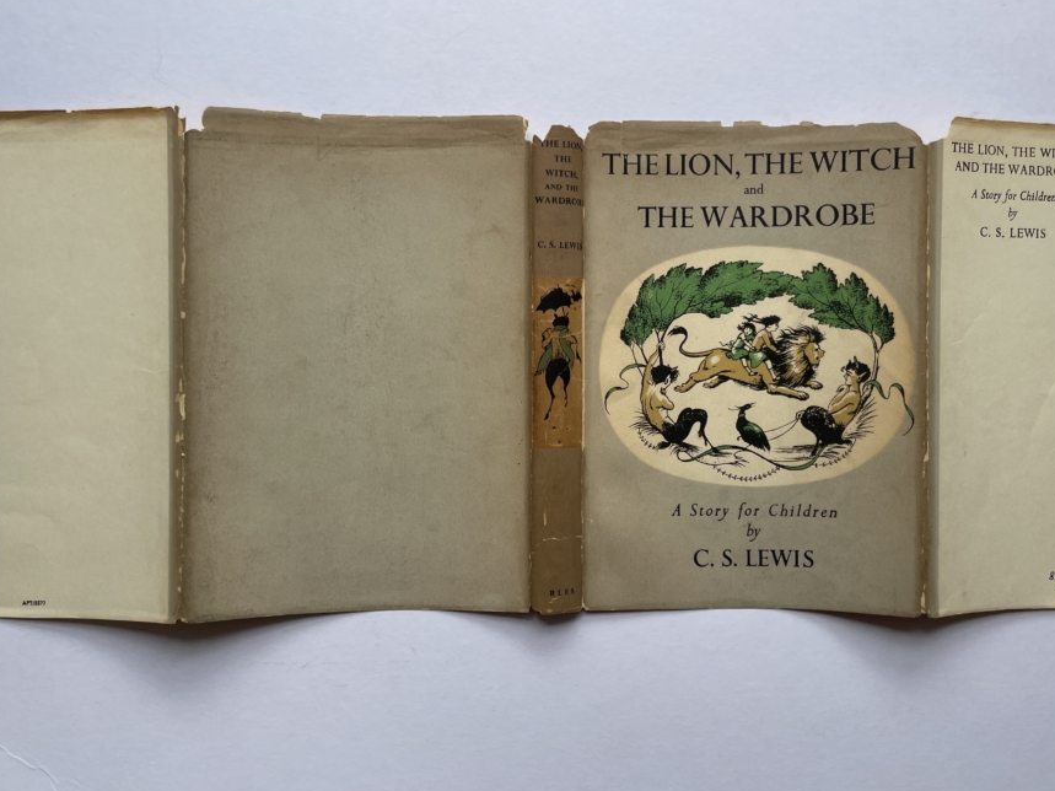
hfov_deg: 58.3
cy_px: 366
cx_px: 542
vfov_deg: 45.4
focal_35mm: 31
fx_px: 945
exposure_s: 1/475
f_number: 1.6
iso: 32
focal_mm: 4.2
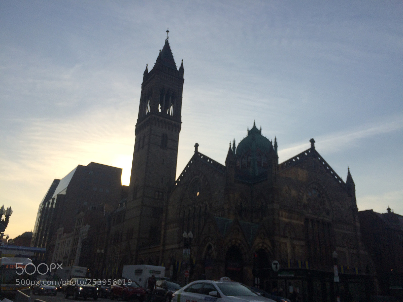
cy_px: 151
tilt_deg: +22.7
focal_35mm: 29
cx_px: 202
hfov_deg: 61.7
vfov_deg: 48.2
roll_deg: -0.5
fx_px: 338
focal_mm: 4.15
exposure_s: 1/3425
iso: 32
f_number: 2.2
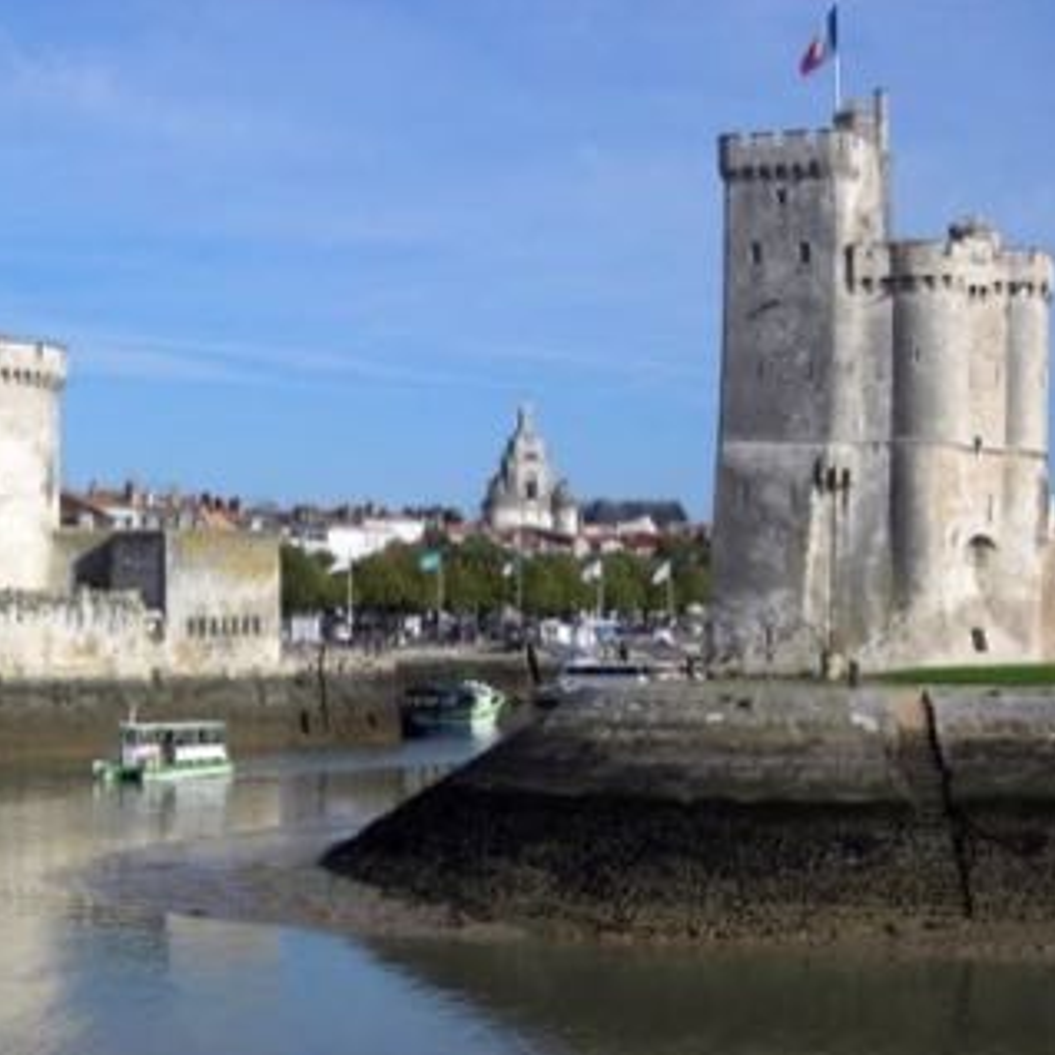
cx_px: 408
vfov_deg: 20.2
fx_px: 2965
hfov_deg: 20.1
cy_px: 524
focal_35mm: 86
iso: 64
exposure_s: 1/479
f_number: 6.3
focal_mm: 14.9
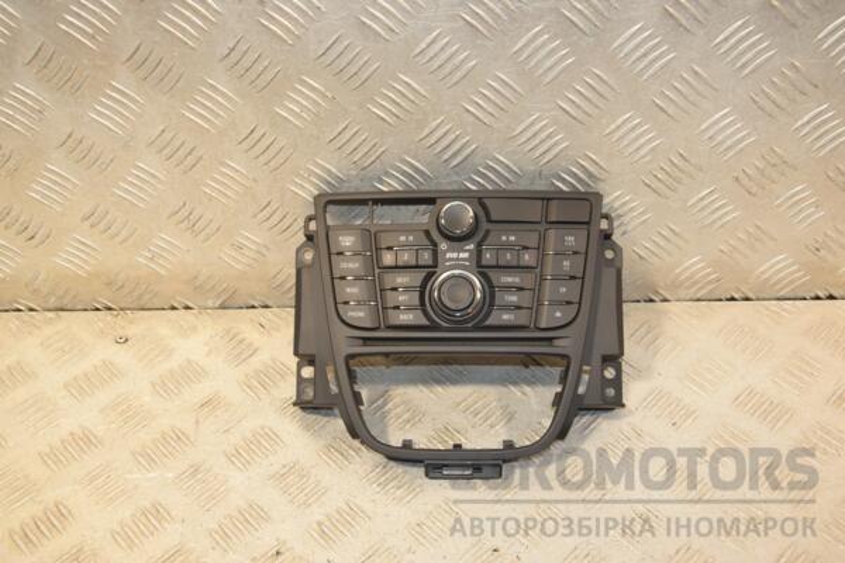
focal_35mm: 42
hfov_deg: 46.4
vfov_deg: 31.9
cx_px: 422
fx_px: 986
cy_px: 282
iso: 800
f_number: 5.6
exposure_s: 1/200
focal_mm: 28
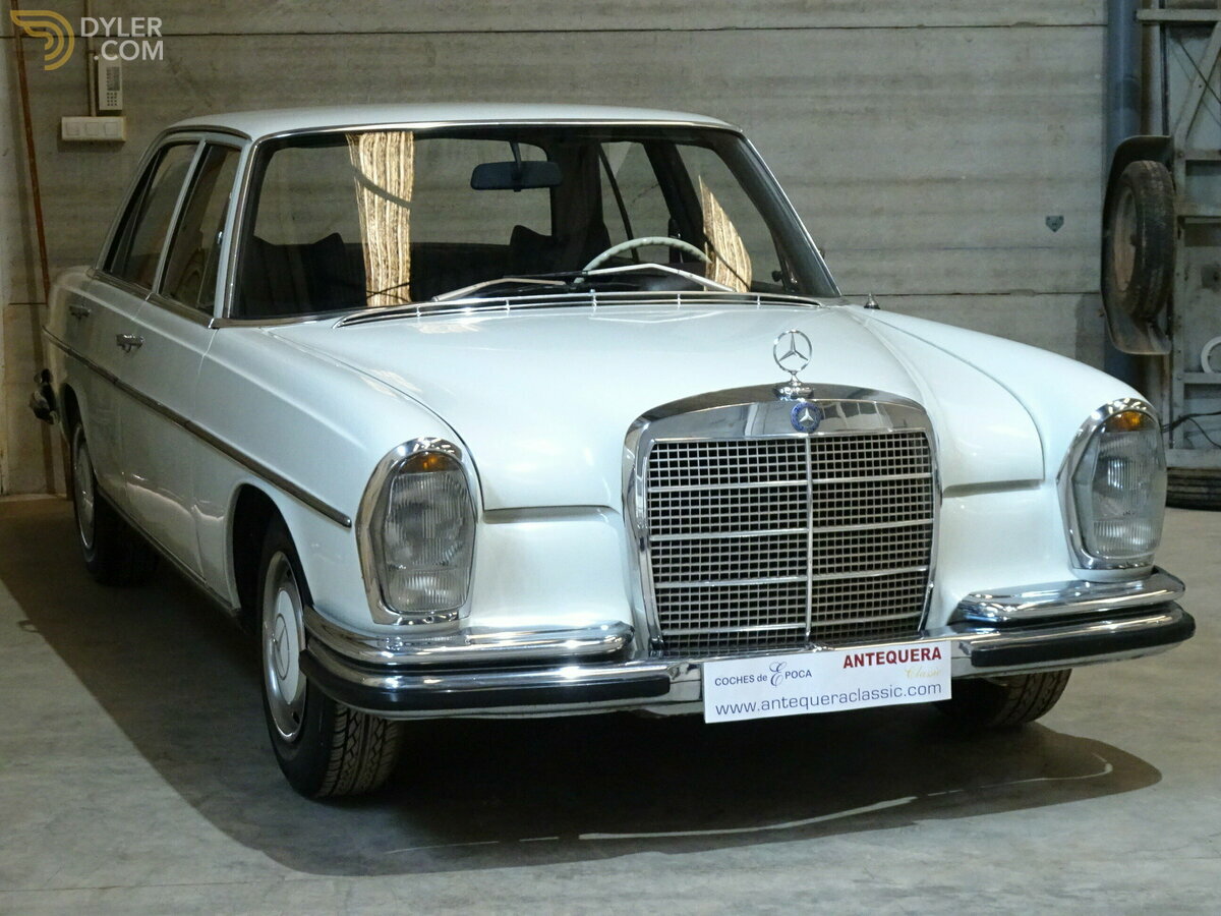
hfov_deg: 27.8
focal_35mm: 70
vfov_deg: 21.0
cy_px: 458
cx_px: 610
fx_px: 2469
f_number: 5
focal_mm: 12.01
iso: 800
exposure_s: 1/15
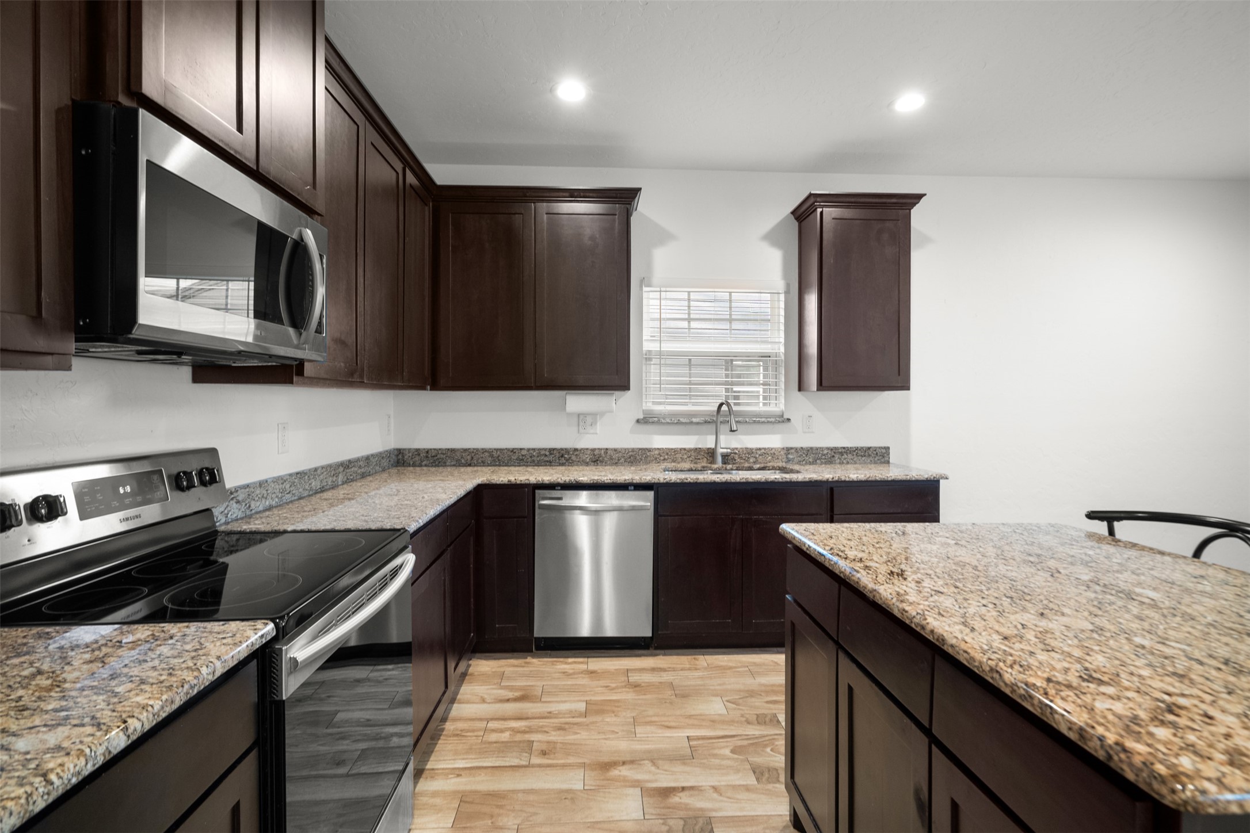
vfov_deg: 73.7
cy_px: 416
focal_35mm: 16
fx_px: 556
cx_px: 625
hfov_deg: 96.7
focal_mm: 16
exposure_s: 2
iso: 800
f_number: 7.1
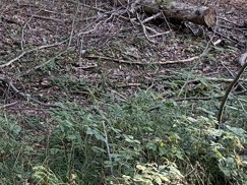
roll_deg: +1.2
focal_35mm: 101
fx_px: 720
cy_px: -177
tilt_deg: +10.0
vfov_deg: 12.9
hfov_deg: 17.0
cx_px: -160
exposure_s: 1/121
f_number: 1.78
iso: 200
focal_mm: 6.76
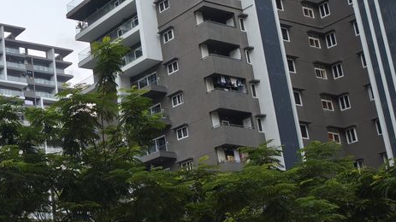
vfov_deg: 18.4
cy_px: 173
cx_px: -96
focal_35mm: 65
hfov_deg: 27.8
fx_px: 682
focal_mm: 6.45
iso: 200
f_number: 1.62
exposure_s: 1/100
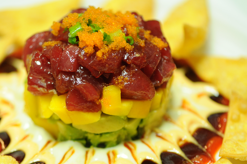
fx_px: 1015
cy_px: 105
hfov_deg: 13.9
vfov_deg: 9.3
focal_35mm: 148
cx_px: 99
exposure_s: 1/160
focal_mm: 105
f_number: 3.5
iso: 2000
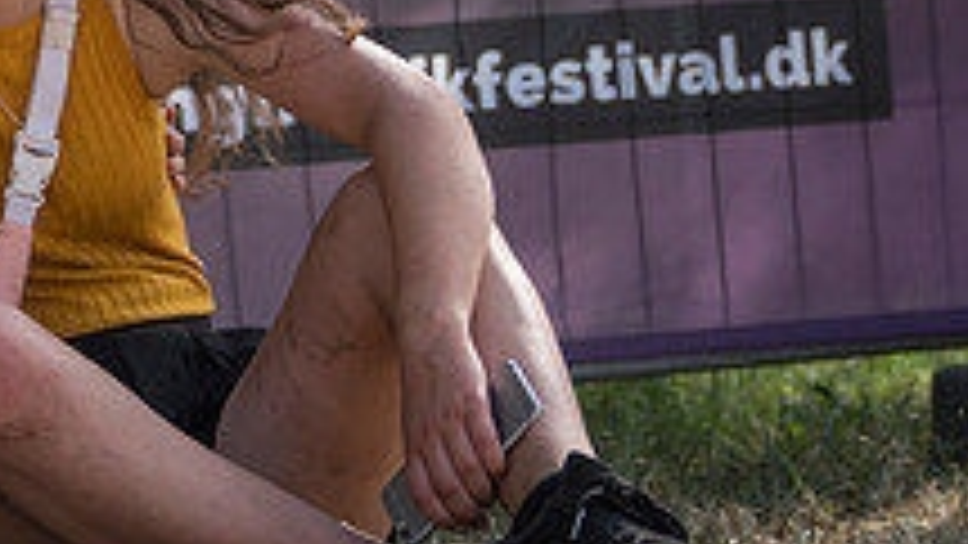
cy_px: 27
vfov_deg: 9.0
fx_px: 3440
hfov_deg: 15.4
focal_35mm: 134
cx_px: -236
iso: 320
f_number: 2.8
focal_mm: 35
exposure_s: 1/1000
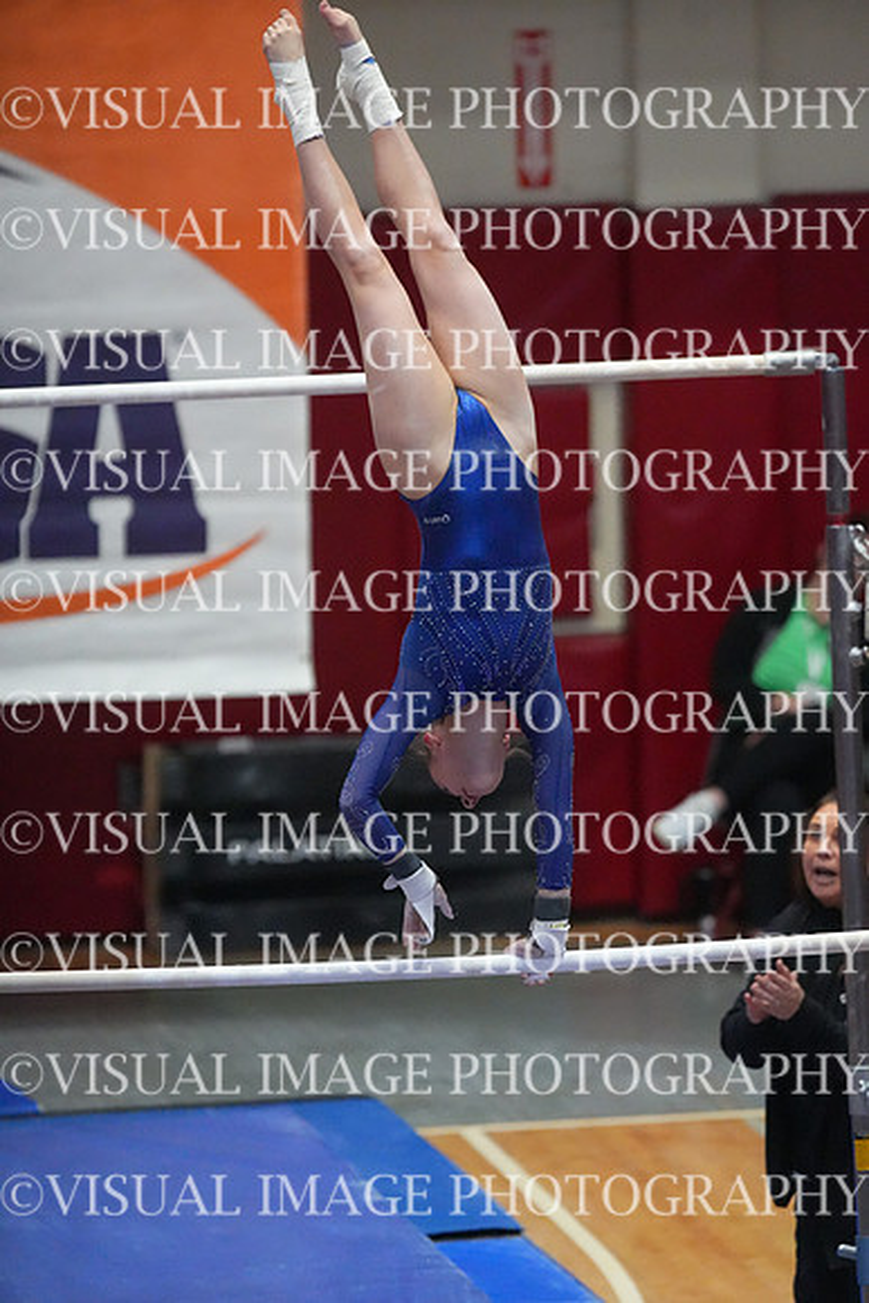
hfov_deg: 4.6
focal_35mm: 300
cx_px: 434
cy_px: 652
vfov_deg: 6.9
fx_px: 10855
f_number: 3.5
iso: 20000
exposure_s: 1/1600
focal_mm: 300
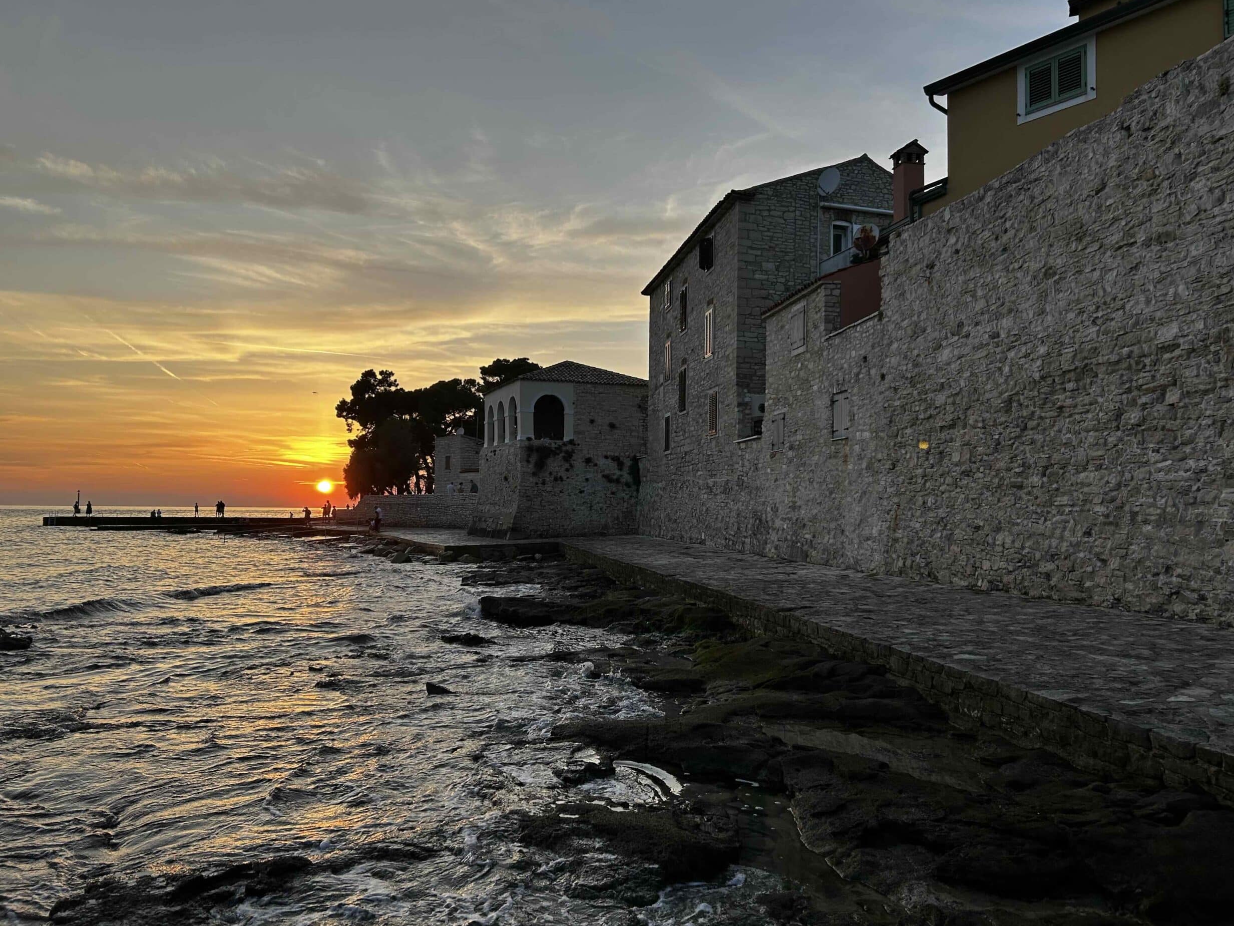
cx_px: 625
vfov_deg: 51.4
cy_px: 461
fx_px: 963
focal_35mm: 27
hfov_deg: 65.3
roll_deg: -0.1
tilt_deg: +1.7
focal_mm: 5.7
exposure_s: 1/880
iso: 50
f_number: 1.5
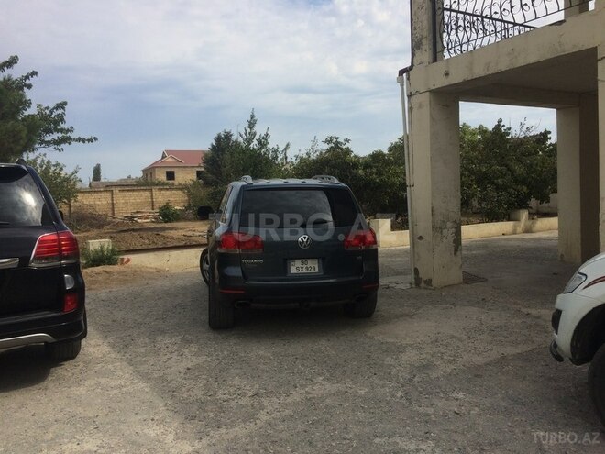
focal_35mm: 29
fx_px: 507
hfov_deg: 61.7
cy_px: 227
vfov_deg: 48.2
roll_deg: +0.6
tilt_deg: -2.1
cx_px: 302
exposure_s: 1/2564
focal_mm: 4.15
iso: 32
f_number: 2.2
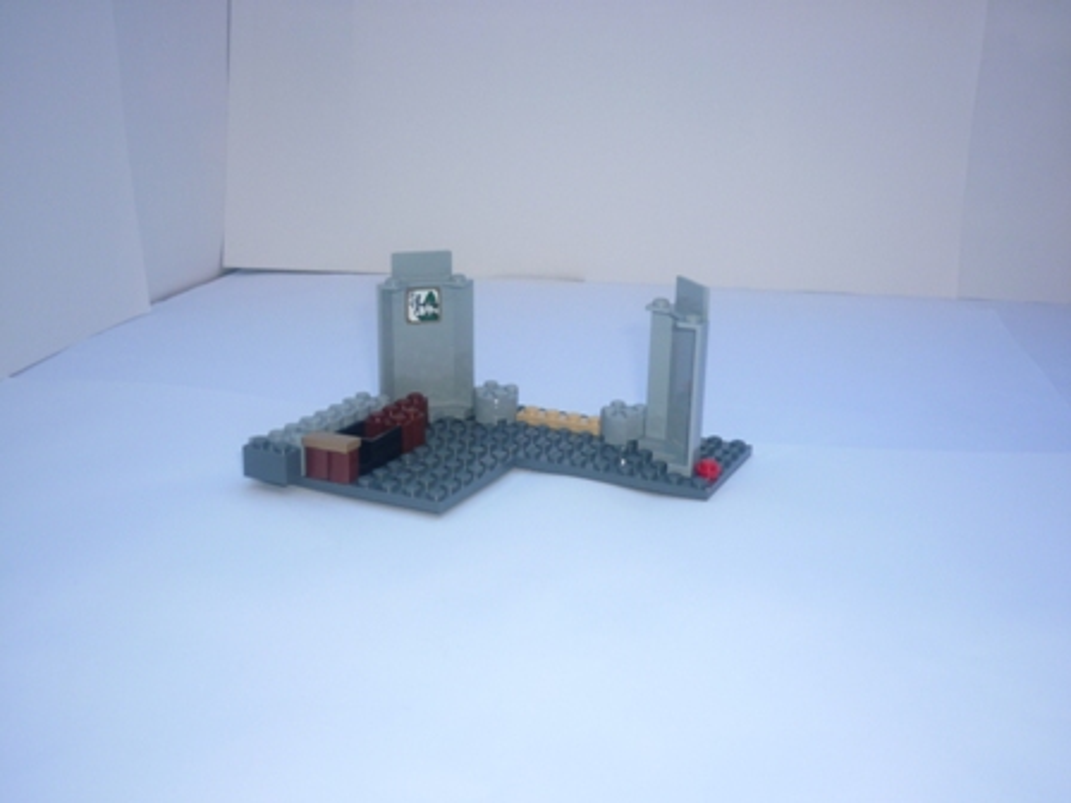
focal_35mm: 39
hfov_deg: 47.9
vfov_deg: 36.8
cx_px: 536
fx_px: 1207
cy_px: 402
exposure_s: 1/160
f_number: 3
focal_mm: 6.4
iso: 100
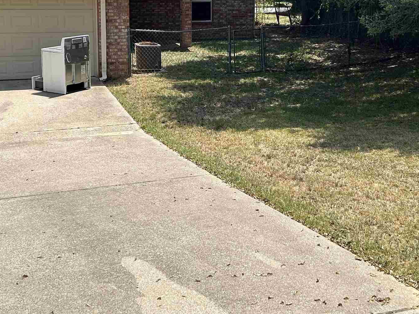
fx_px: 714
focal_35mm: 59
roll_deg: -0.5
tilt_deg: -8.7
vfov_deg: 24.5
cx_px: 285
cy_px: 77
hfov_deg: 32.4
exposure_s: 1/3165
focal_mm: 5.7
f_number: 1.5
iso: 50
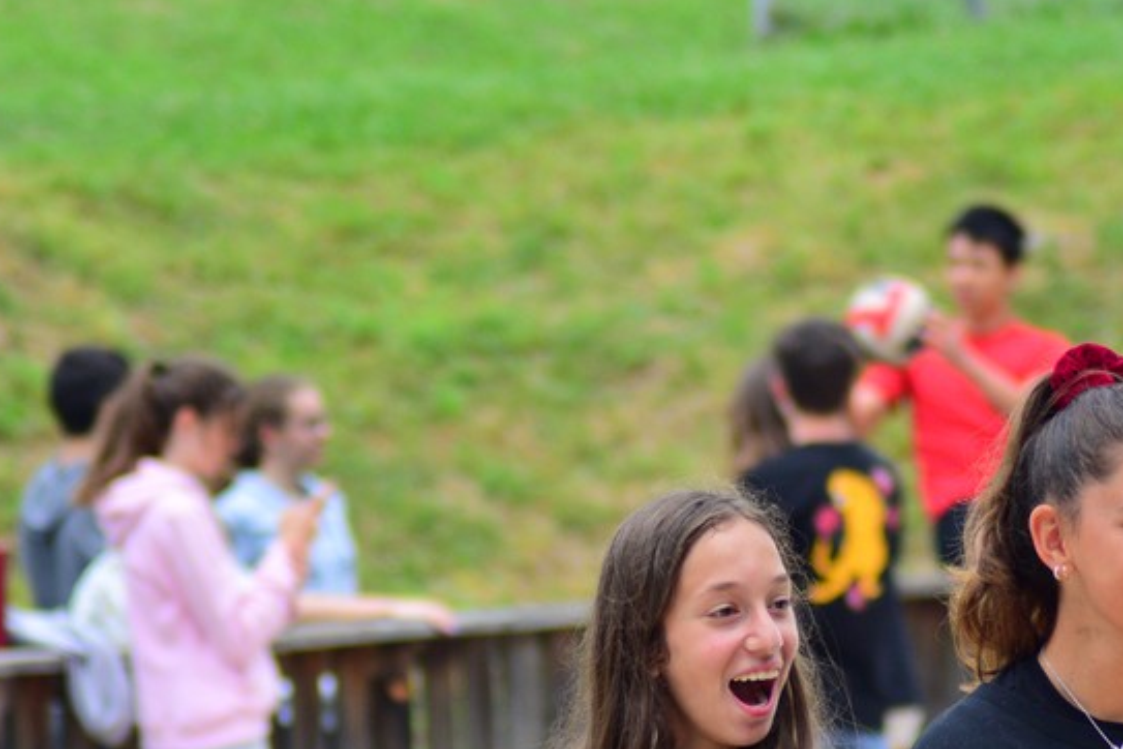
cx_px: 767
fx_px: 11914
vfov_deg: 3.6
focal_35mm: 382
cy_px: 667
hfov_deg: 5.4
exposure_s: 1/1250
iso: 450
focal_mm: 135
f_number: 4.2
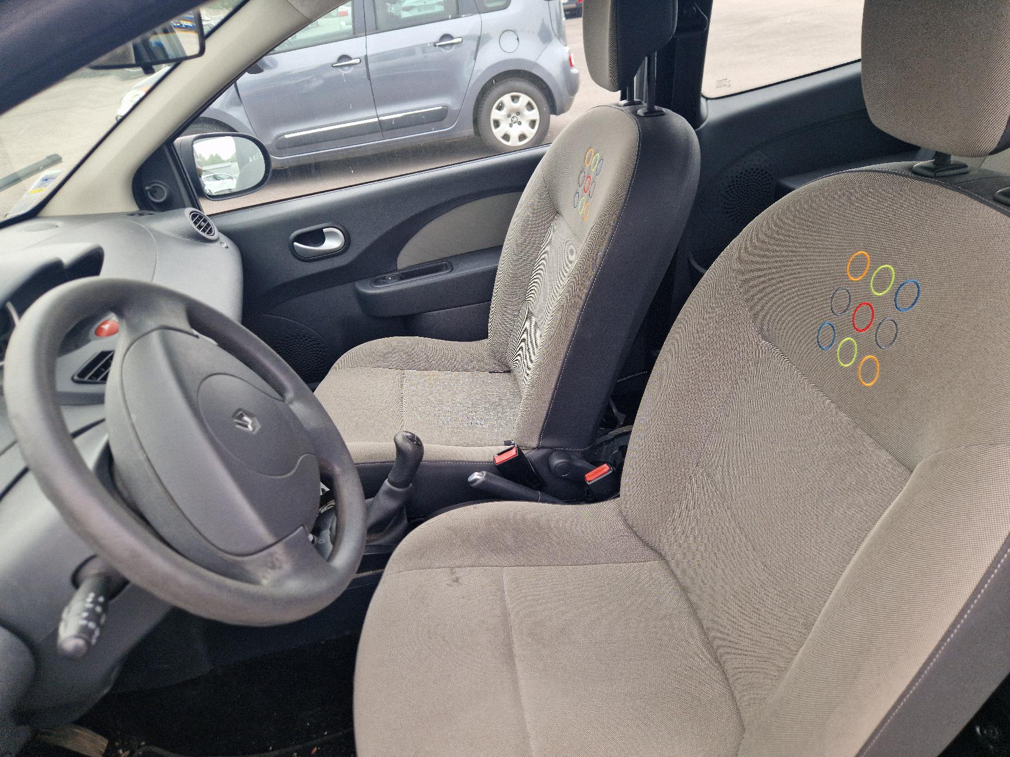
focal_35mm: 23
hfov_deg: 73.9
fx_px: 671
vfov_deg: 58.9
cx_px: 505
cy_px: 378
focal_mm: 5.4
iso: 50
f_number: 1.8
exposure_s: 1/114
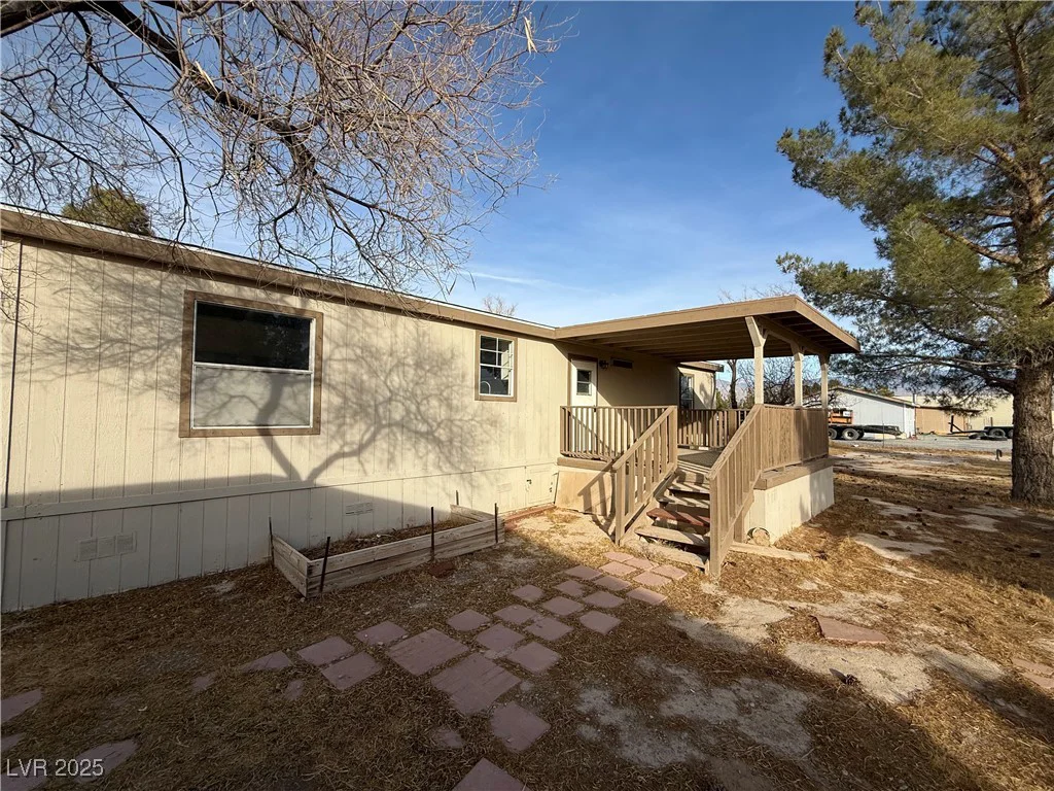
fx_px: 426
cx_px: 527
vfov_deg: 85.7
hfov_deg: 102.1
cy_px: 396
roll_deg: +0.7
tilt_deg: +1.1
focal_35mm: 14
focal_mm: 2.22
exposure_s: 1/2237
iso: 50
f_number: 2.2
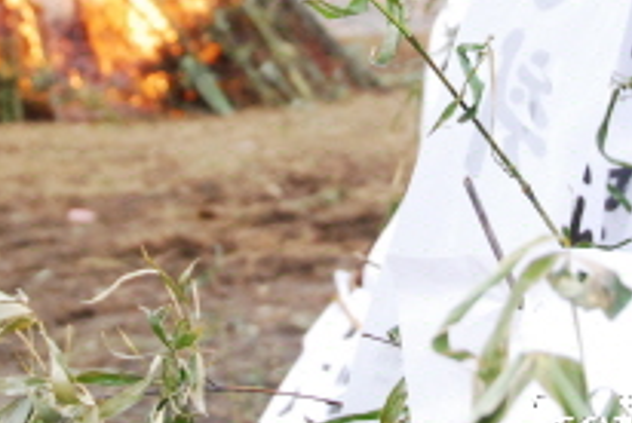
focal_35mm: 131
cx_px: 356
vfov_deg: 10.4
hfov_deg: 15.6
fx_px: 2303
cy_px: 2
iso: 1250
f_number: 6.3
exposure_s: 1/160
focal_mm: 36
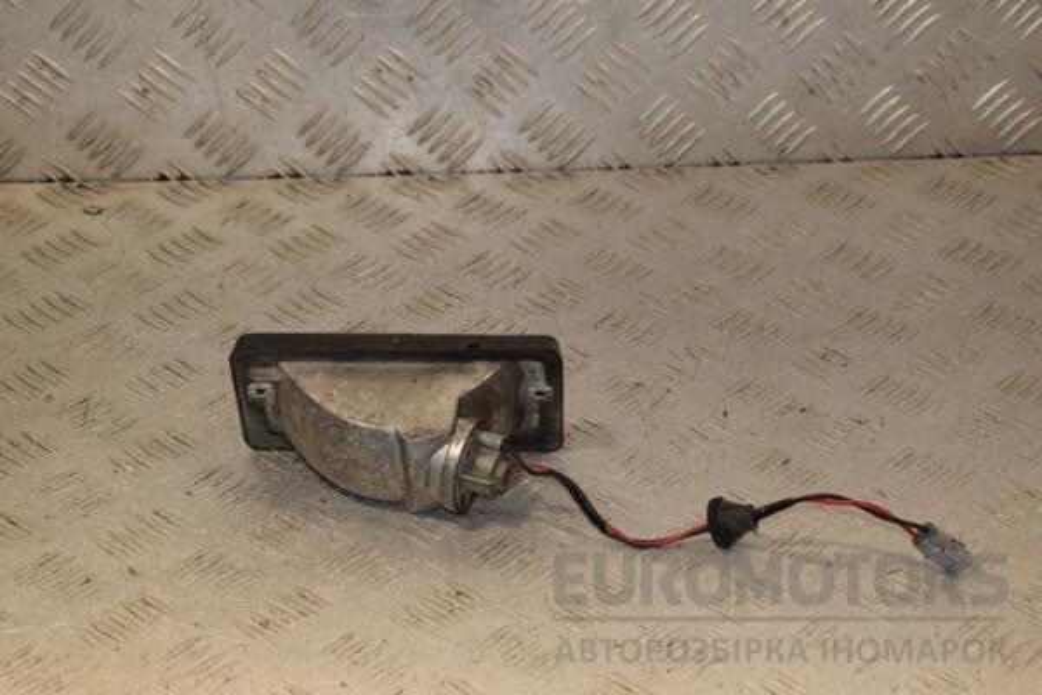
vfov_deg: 18.2
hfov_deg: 27.0
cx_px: 521
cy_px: 348
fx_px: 2171
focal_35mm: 75
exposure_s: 1/200
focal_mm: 50
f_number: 8
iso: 800
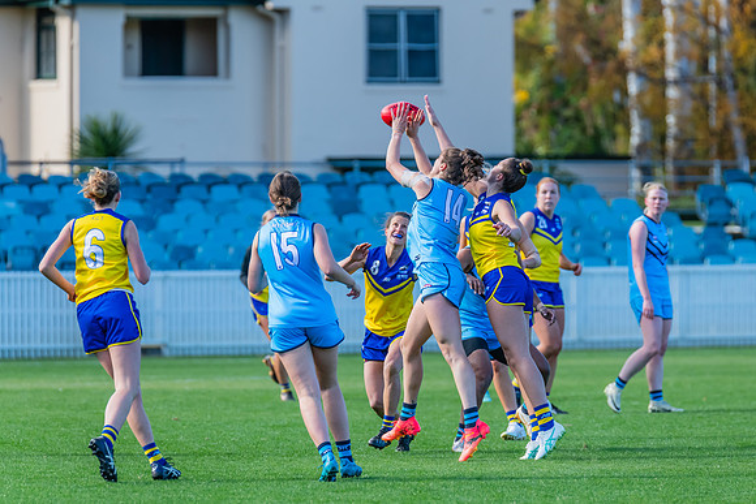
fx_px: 8722
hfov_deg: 5.0
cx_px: 431
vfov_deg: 3.3
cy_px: 214
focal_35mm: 415
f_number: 5
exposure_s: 1/1250
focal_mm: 360
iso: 800
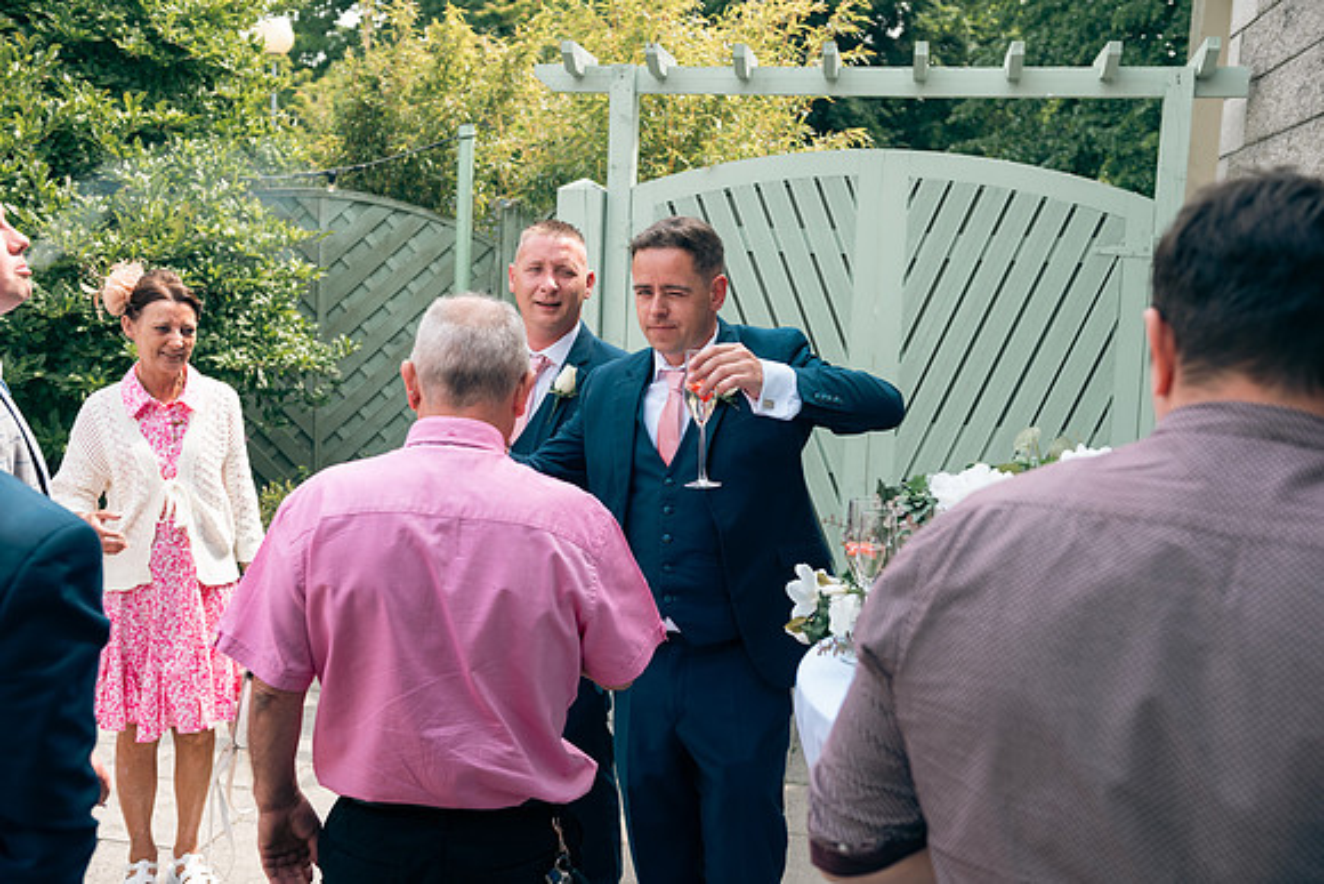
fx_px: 1398
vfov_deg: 35.1
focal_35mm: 38
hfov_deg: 50.7
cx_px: 662
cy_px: 442
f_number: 5
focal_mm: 38
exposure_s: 1/200
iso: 100
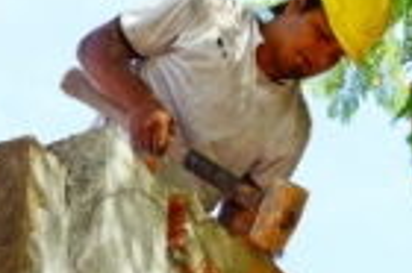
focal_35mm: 224
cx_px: 194
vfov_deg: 6.1
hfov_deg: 9.2
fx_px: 2561
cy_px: 226
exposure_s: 1/200
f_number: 14
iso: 400
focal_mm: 70
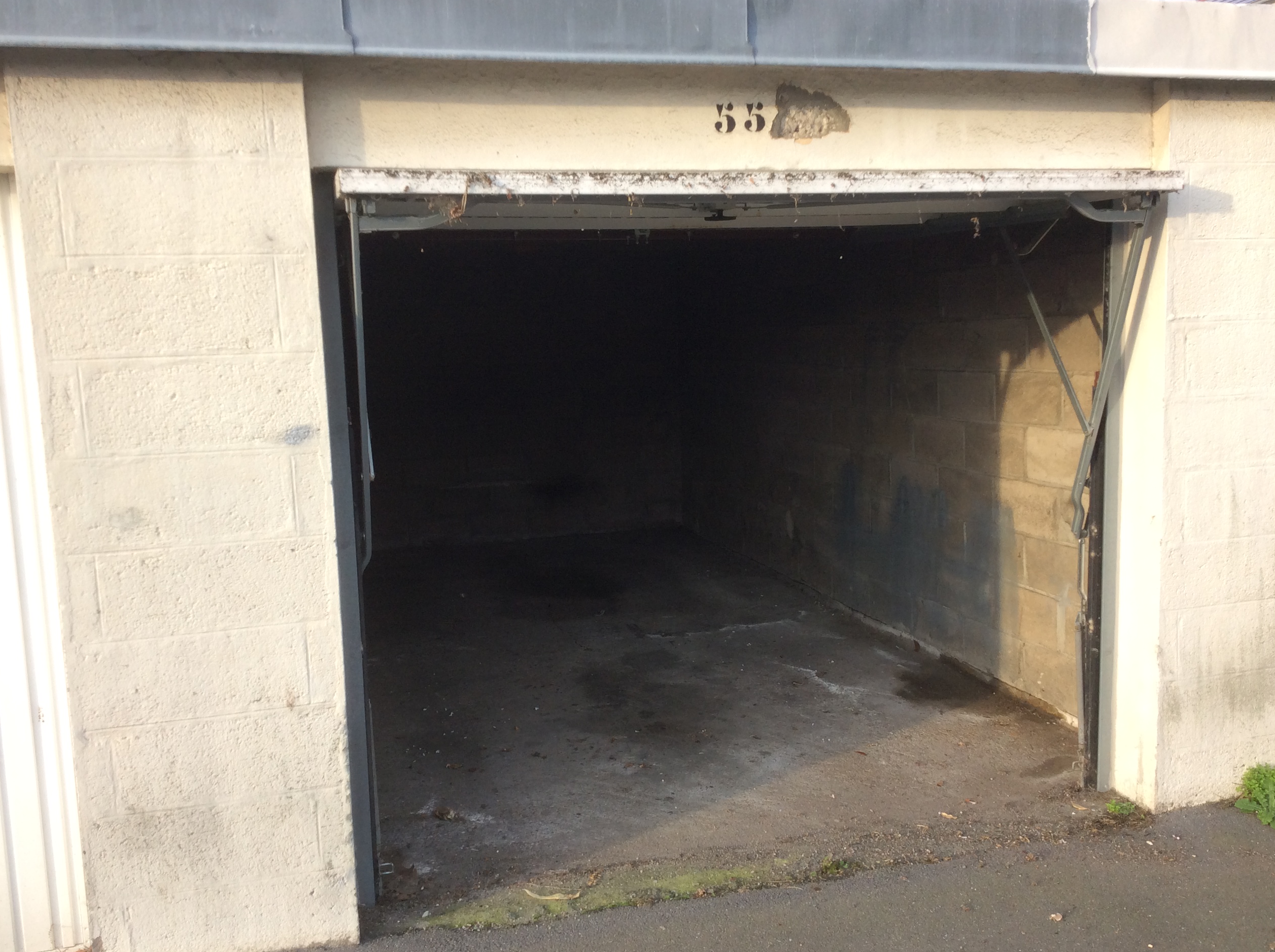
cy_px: 478
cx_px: 640
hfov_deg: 55.4
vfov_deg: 42.8
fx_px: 1214
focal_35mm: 33
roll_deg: +2.5
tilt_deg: -7.7
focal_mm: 3.3
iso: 32
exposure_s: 1/226
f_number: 2.4
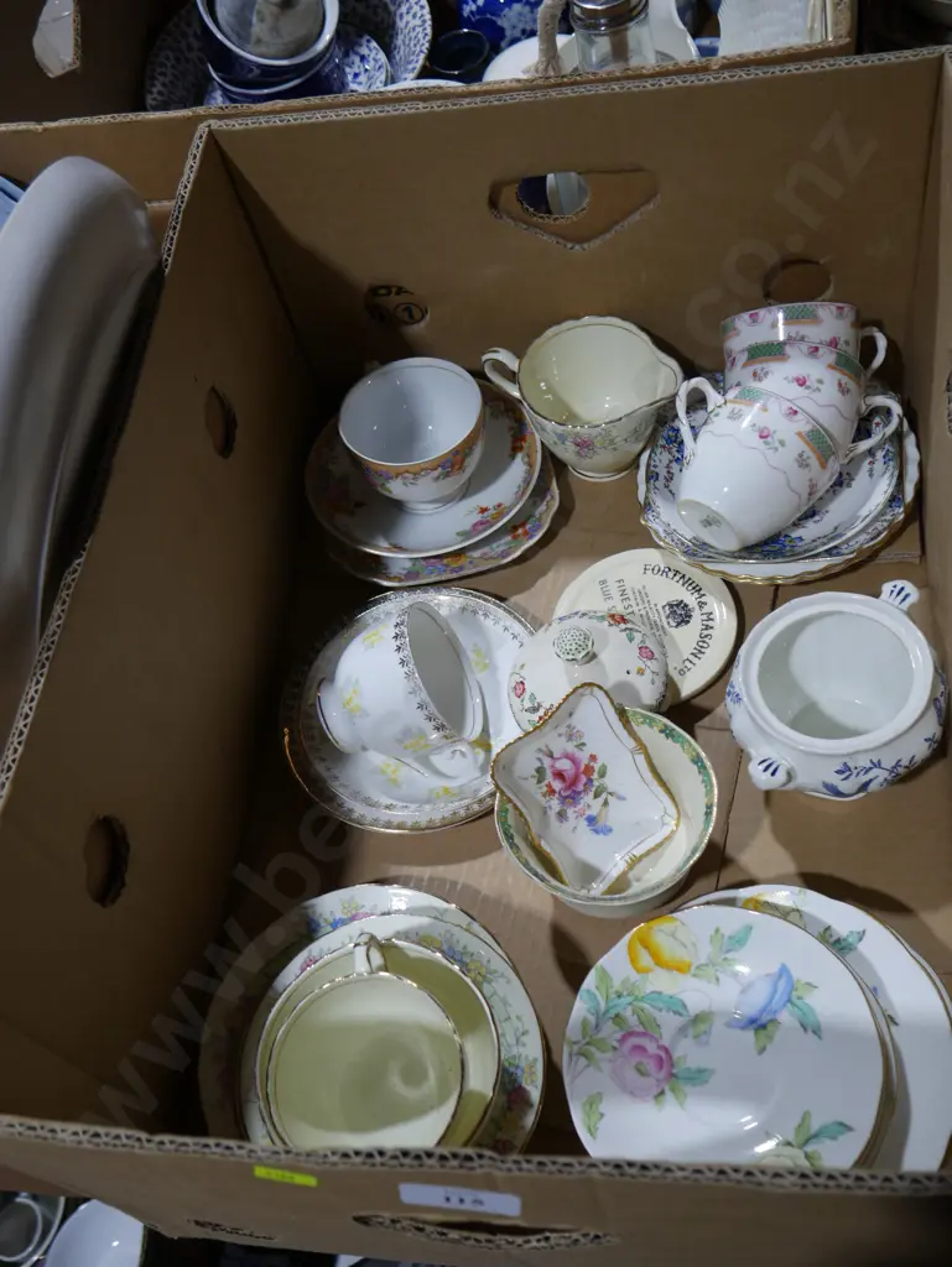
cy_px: 634
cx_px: 476
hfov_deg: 39.7
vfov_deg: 51.3
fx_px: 1319
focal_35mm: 36
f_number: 4
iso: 200
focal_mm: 18
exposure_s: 1/100
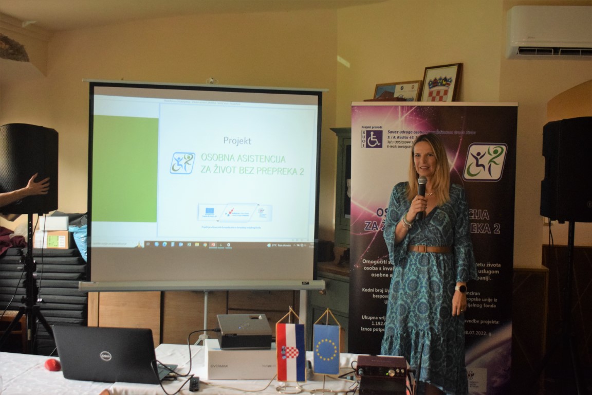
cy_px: 198
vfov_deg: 26.5
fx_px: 839
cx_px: 296
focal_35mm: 51
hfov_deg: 38.9
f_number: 4.5
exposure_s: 1/60
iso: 3600
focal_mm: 34
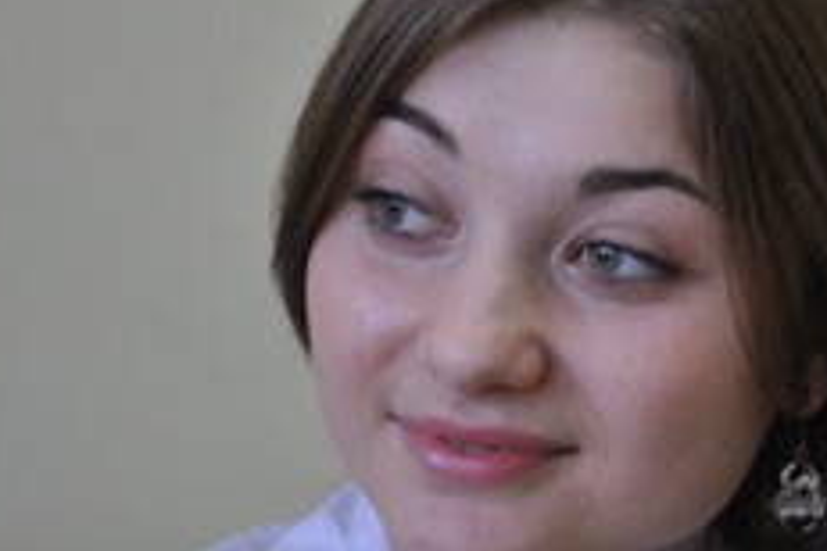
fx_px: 3721
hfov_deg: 12.6
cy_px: 347
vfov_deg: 8.5
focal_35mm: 162
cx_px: 652
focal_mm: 48
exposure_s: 1/30
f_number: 5.3
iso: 400
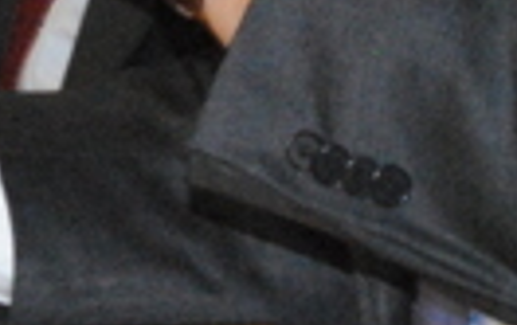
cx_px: 31
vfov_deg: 2.8
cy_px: -572
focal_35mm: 463
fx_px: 6535
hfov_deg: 4.5
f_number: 5.6
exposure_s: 1/30
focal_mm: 50
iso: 1600
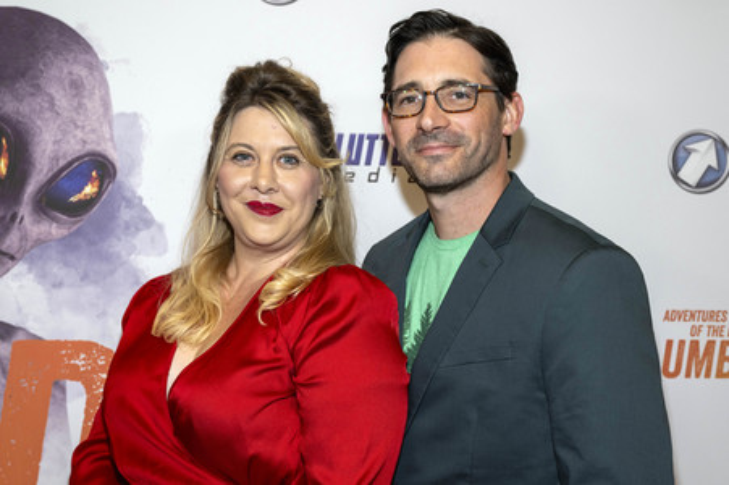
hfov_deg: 39.6
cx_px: 364
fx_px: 1012
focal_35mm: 50
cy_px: 242
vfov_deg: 27.0
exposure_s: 1/200
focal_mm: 50
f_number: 5.6
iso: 800
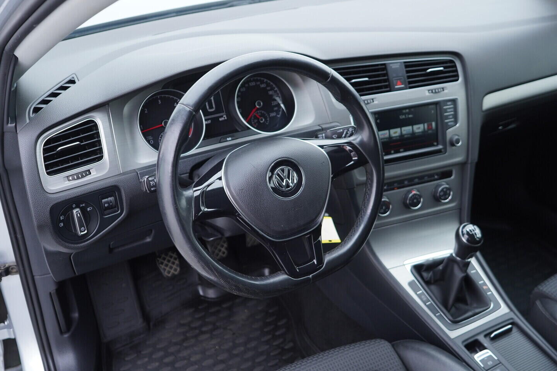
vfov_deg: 36.9
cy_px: 186
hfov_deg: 53.1
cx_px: 278
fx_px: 557
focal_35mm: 36
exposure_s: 1/40
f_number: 2.8
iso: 200
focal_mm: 24
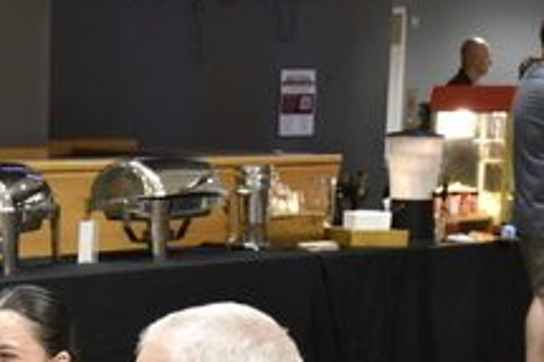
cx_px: -78
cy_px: 523
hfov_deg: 15.2
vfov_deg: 10.2
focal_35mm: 131
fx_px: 1978
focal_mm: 44
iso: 4000
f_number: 5.6
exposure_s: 1/50
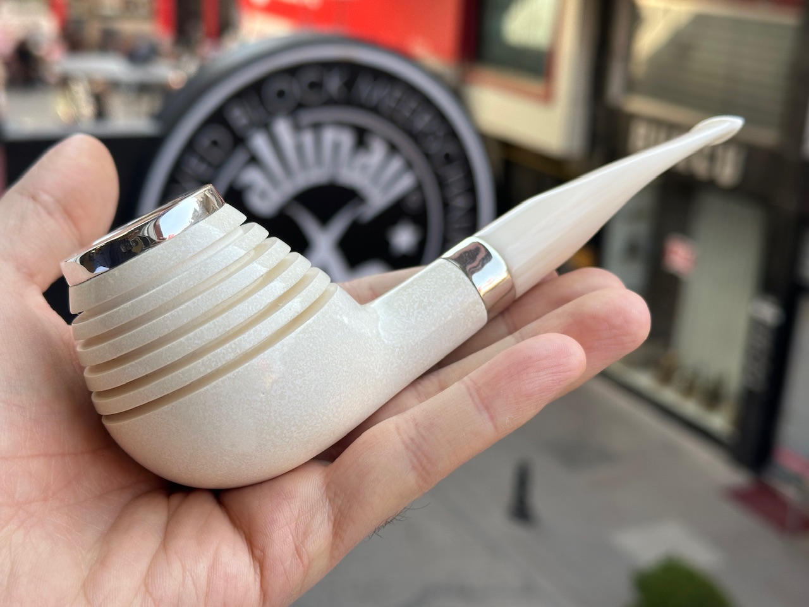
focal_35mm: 48
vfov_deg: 30.3
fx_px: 1122
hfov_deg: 39.7
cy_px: 304
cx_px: 404
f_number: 1.78
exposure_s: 1/694
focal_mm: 6.86
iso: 64
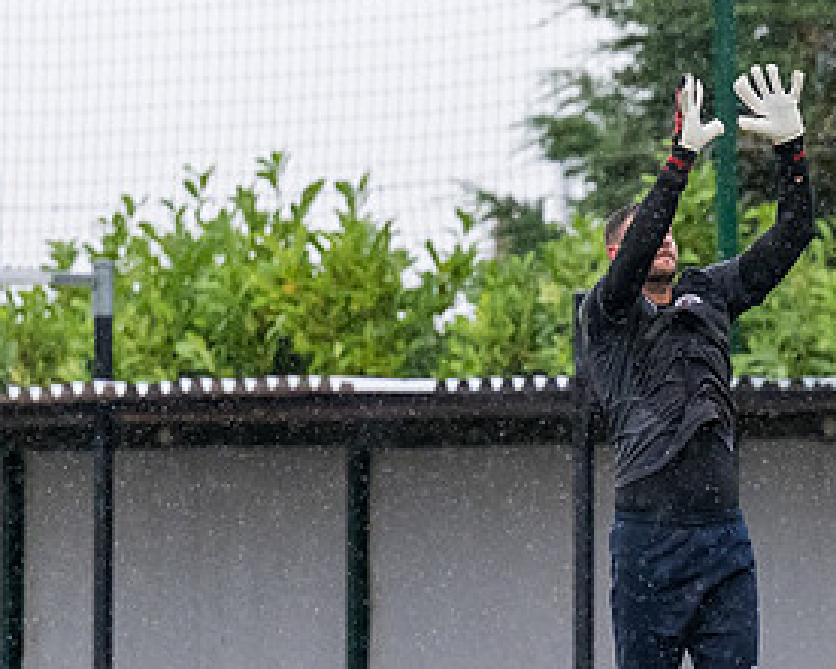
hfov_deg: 2.7
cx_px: 918
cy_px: 629
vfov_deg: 2.2
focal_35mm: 708
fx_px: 17524
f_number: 2.8
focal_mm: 165
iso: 2000
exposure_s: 1/1600
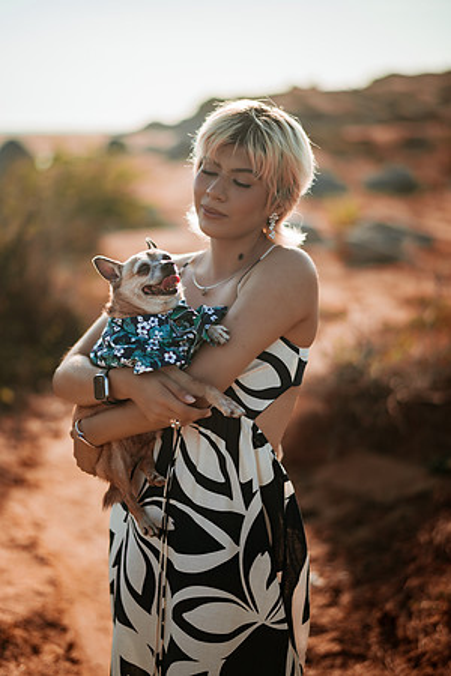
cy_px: 338
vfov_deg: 34.5
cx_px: 226
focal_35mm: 58
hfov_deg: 23.4
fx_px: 1090
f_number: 1.4
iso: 100
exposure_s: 1/5000
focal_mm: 58
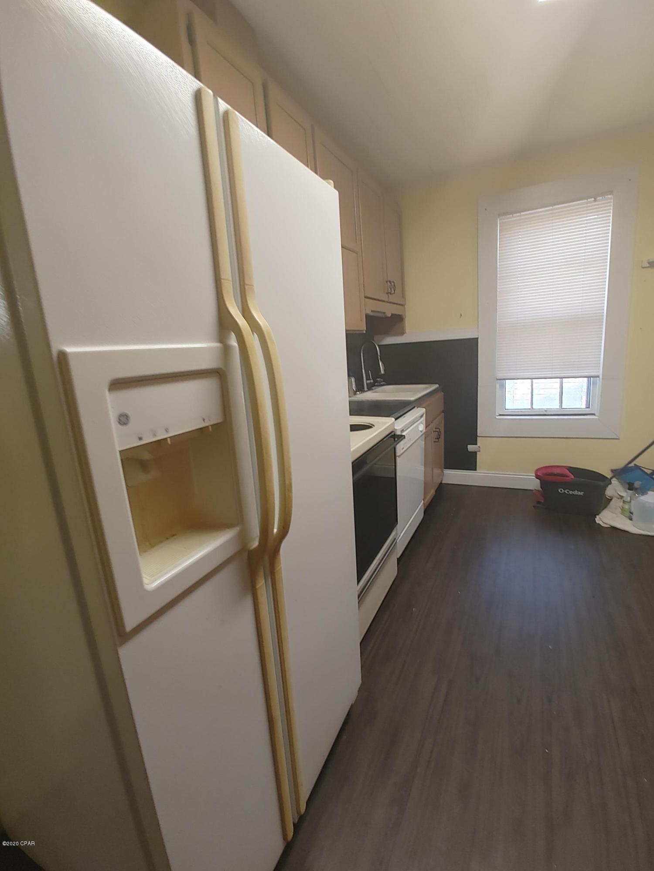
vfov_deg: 98.2
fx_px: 378
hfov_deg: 81.7
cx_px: 327
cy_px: 436
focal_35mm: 15
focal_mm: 1.78
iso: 150
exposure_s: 1/30
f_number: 1.9
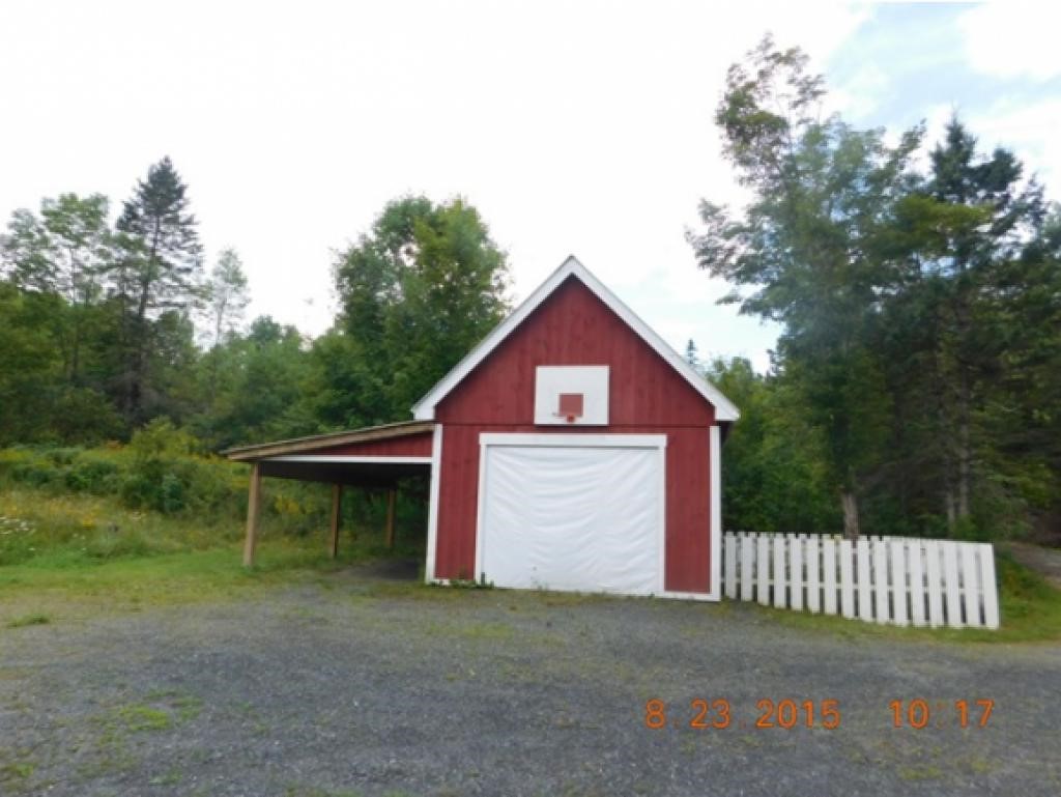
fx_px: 705
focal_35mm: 23
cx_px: 530
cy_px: 398
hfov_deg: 73.9
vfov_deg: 58.9
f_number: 3
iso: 125
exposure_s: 1/640
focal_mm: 4
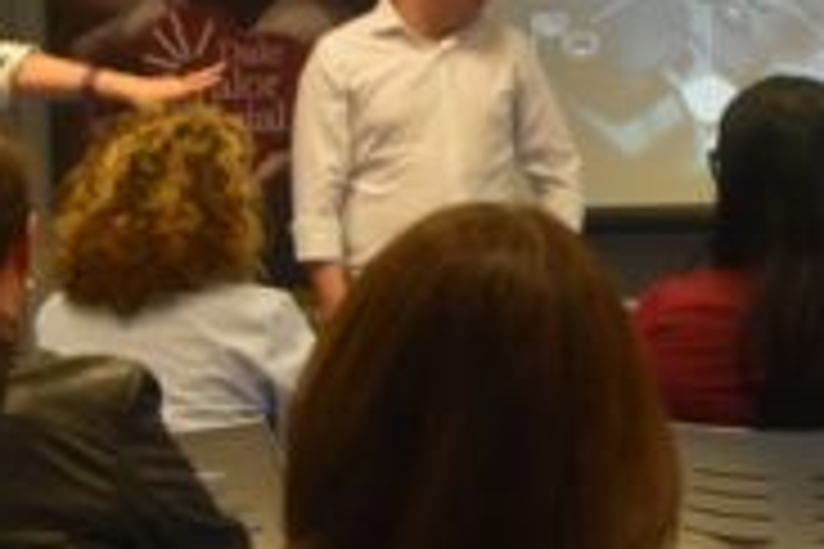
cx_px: 765
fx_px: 2764
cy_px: 151
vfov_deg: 11.3
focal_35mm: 121
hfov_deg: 16.7
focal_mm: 23
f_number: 5
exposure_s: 1/100
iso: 800
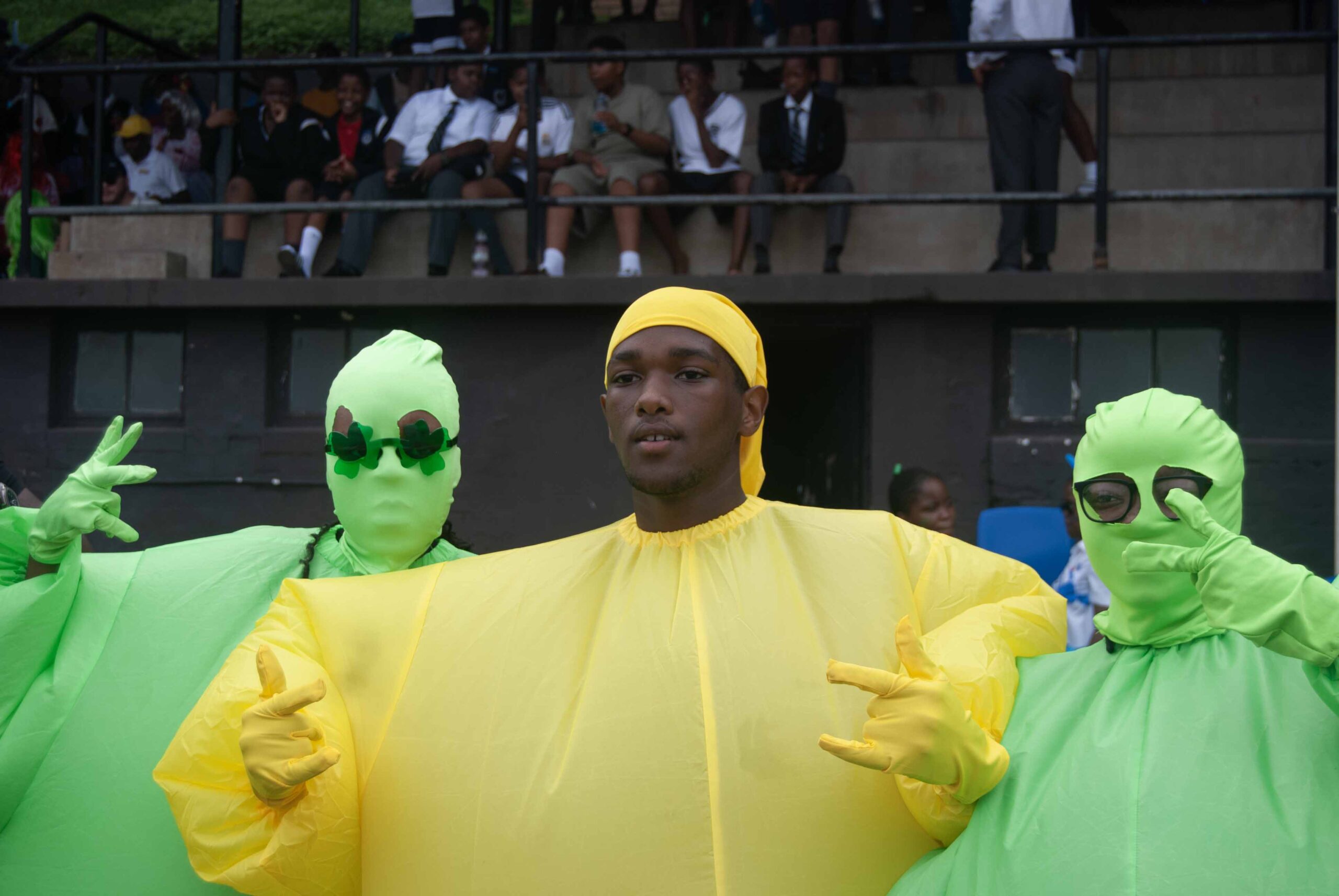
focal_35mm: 60
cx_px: 670
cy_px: 448
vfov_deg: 22.7
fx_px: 2234
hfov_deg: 33.4
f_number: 6.3
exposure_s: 1/160
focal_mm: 40
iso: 100
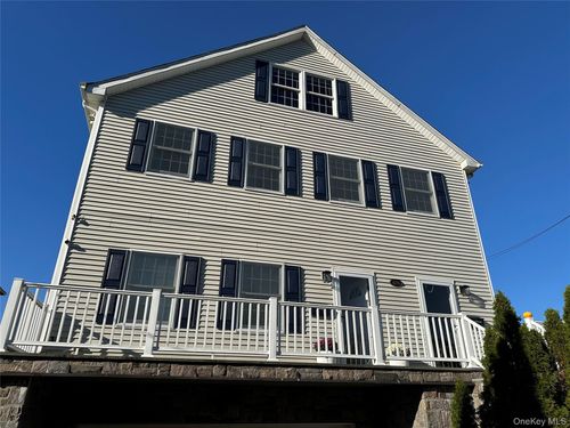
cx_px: 285
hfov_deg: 71.6
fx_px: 395
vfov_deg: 56.8
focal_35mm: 24
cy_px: 214
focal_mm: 6.86
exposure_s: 1/5525
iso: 80
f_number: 1.78
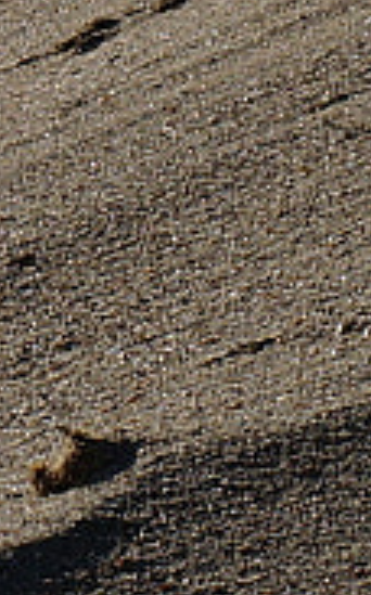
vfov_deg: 3.9
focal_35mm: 535
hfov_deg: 2.4
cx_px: -1256
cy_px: 89
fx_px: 8675
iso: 100
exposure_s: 1/400
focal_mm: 40
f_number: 13
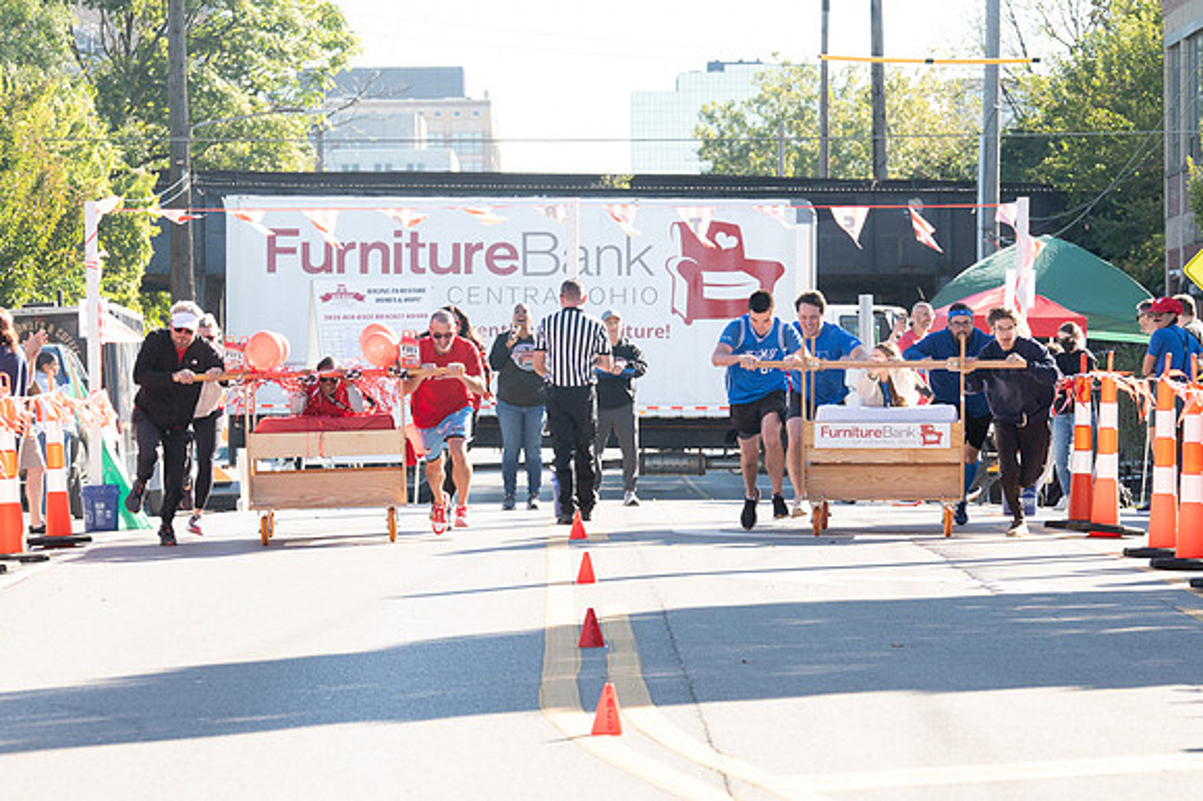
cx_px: 639
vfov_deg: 7.8
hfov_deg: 11.6
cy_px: 500
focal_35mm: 177
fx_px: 5900
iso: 640
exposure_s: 1/500
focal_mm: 130
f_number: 7.1
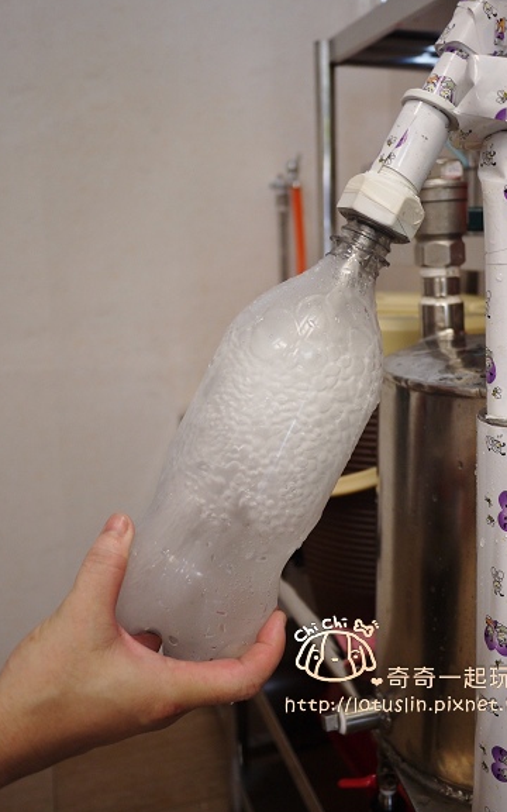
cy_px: 379
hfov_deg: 38.1
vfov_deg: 58.1
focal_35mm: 33
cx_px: 321
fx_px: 730
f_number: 2.5
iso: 160
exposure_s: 1/60
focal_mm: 14
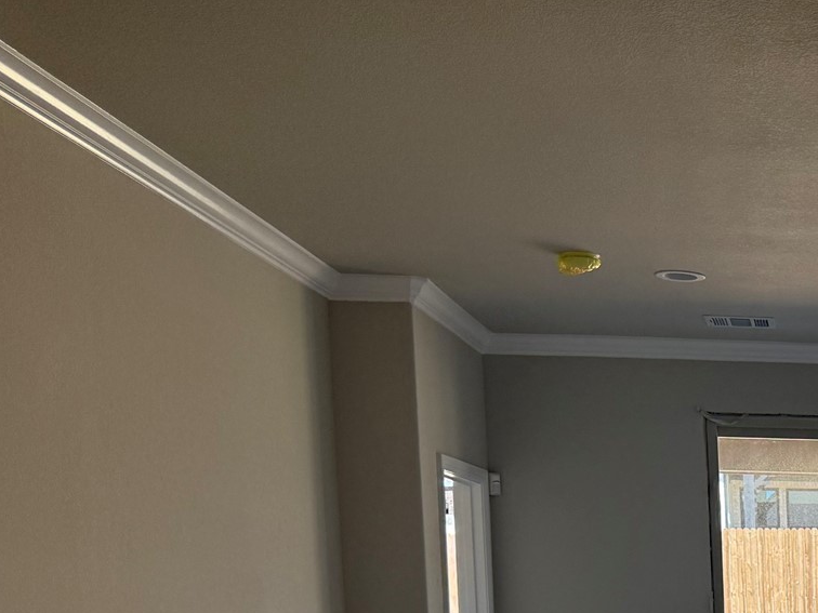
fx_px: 1536
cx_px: 1078
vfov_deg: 20.9
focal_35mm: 65
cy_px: 757
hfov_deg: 25.5
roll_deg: +0.4
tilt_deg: -5.6
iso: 100
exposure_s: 1/443
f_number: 1.78
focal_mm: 6.76
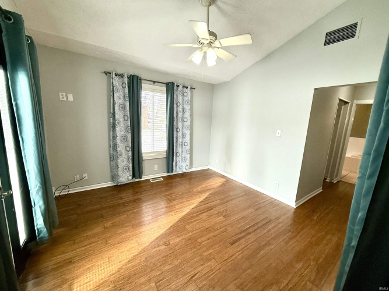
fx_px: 157
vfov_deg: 85.7
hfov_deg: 102.1
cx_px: 194
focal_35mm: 14
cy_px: 146
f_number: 2.2
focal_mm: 2.22
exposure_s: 1/120
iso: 160
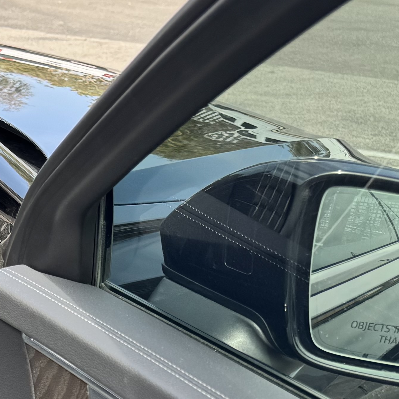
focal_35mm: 90
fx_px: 1174
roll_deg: -3.0
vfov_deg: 18.4
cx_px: -357
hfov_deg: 15.9
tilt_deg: -26.5
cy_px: 462
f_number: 1.78
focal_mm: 6.76
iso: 80
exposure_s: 1/549
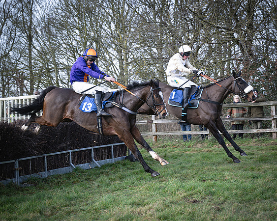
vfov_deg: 19.4
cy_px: 110
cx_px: 166
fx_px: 646
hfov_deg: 24.2
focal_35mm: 79
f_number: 4
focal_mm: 70
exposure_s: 1/1000
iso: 400
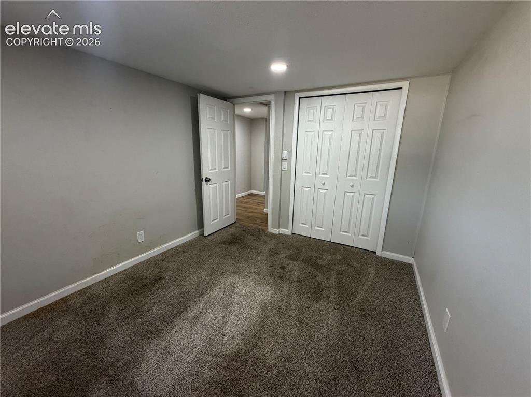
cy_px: 198
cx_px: 266
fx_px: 215
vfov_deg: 85.6
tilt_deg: -15.2
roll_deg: -0.1
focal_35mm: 14
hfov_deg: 102.1
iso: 320
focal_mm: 2.22
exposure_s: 1/103
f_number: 2.2
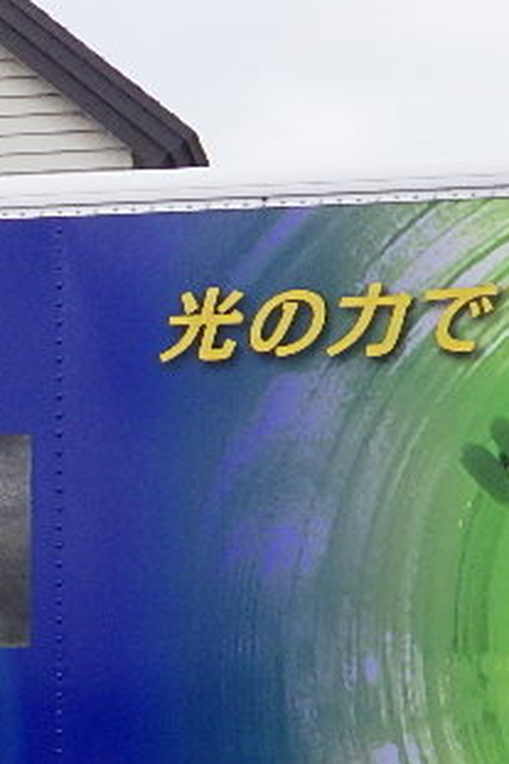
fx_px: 2548
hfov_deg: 11.4
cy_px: 808
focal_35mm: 120
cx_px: 199
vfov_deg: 16.6
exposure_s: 1/500
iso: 250
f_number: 4.2
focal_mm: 5
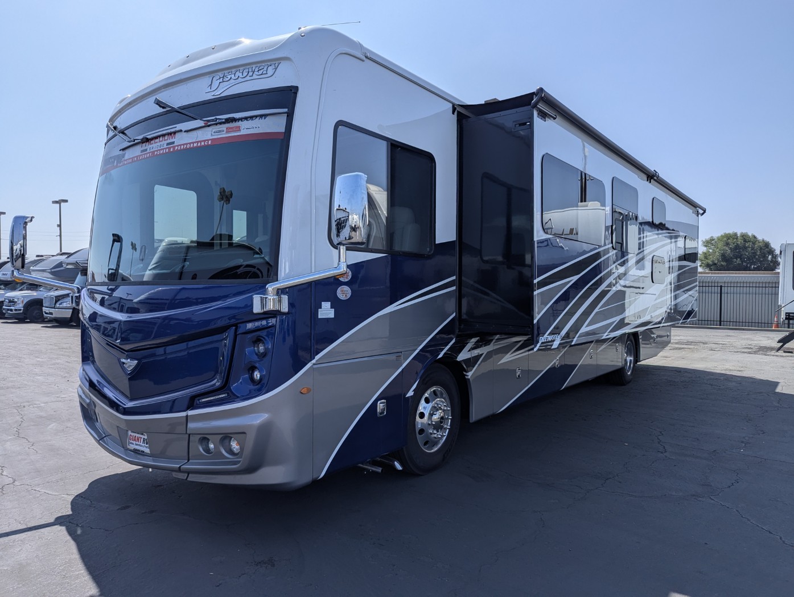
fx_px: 551
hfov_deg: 71.5
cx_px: 397
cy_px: 298
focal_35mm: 24
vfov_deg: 56.9
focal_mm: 6.81
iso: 51
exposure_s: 1/3145
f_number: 1.85
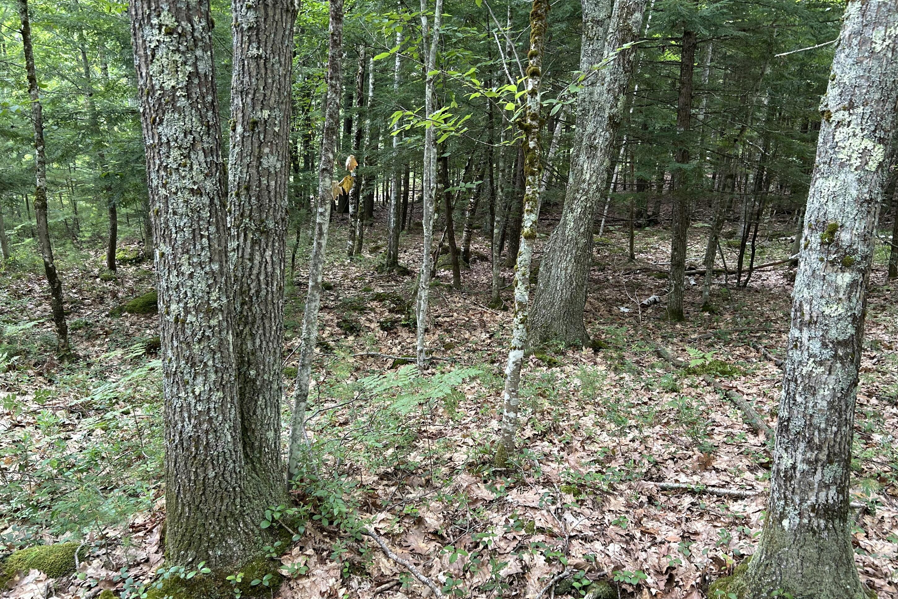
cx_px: 460
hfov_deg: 65.5
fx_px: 698
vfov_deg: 46.4
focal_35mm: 28
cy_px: 316
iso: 125
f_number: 1.5
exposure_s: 1/118
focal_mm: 5.7
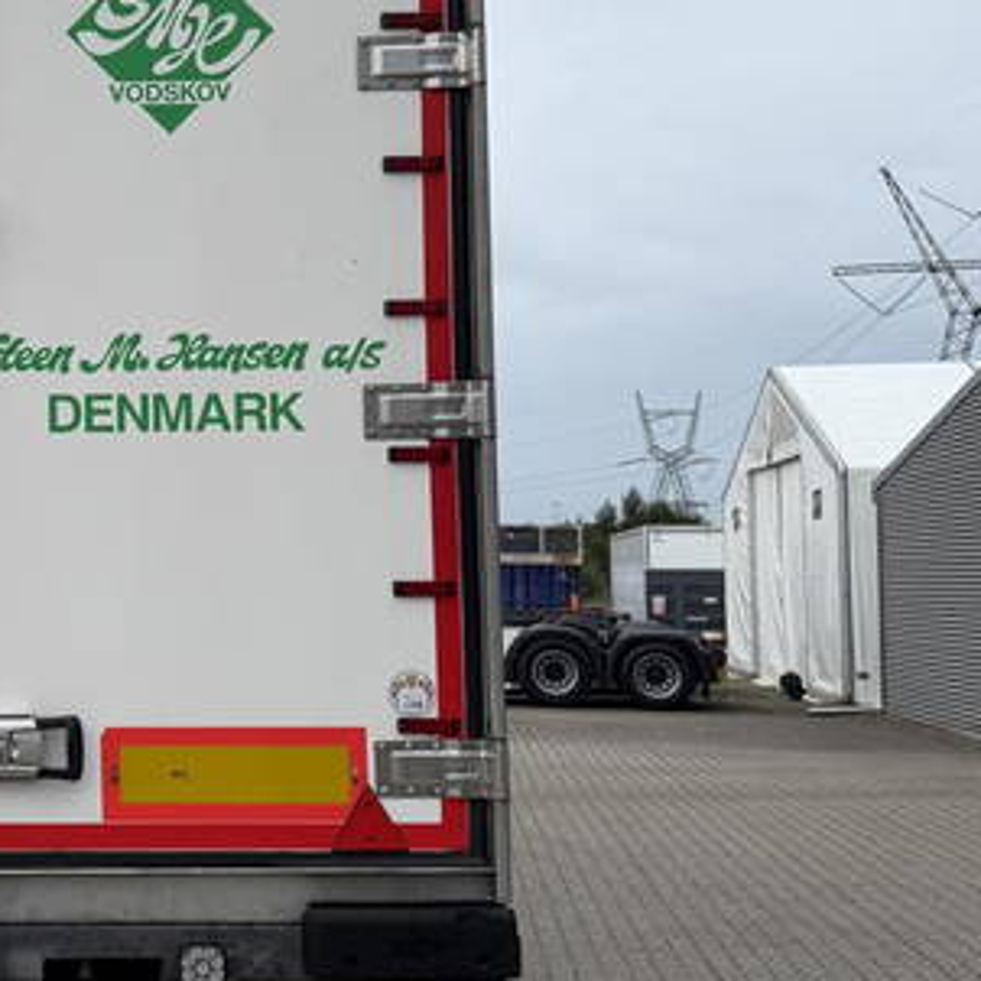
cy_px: 452
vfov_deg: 32.2
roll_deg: +0.0
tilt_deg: +4.1
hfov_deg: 29.0
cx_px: -106
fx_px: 1699
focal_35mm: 53
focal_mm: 6.76
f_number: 1.78
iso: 80
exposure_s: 1/1292
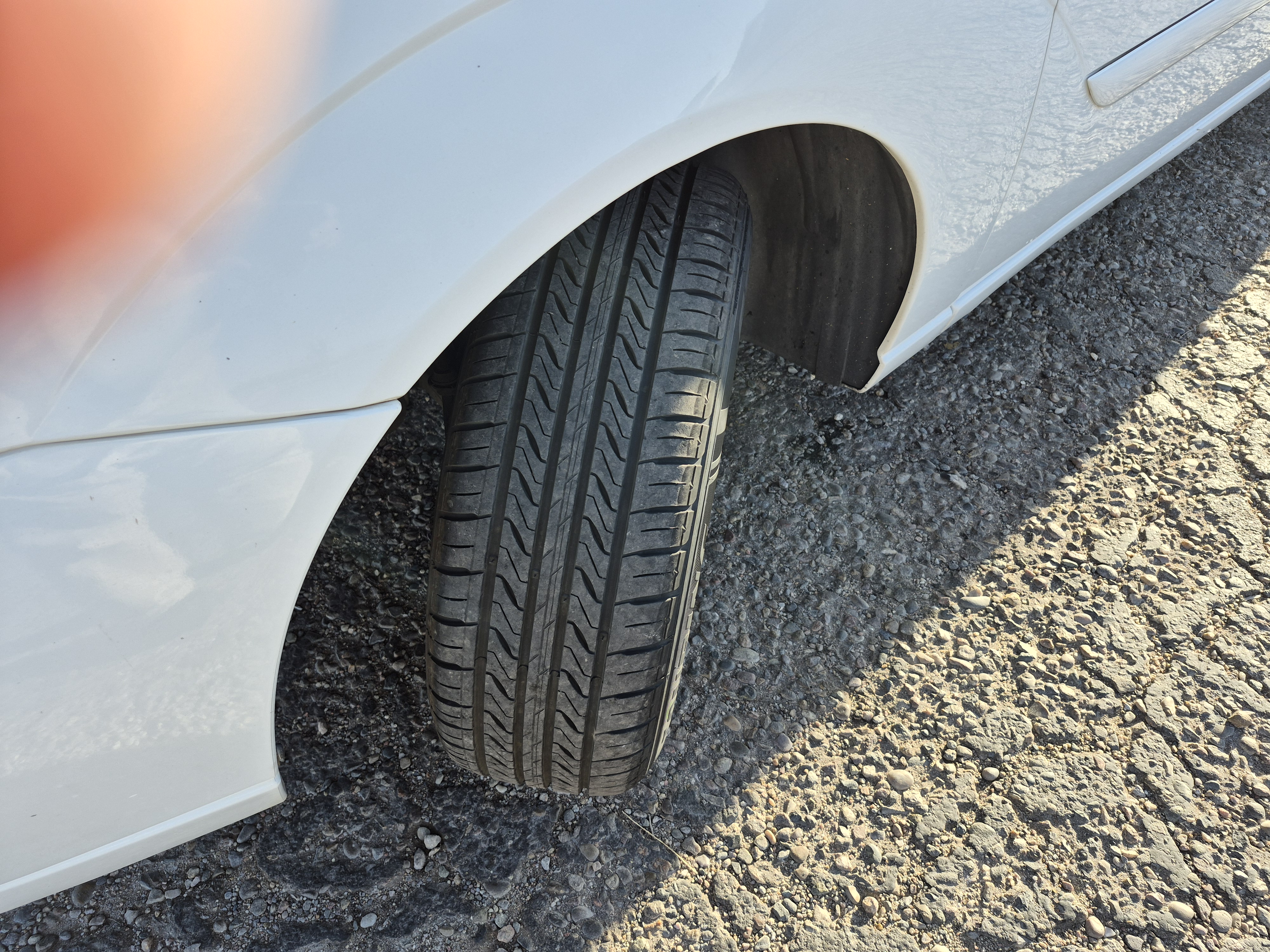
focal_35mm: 23
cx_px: 635
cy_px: 476
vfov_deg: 58.9
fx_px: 844
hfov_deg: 73.9
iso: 25
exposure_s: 1/304
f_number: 1.8
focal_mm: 5.4
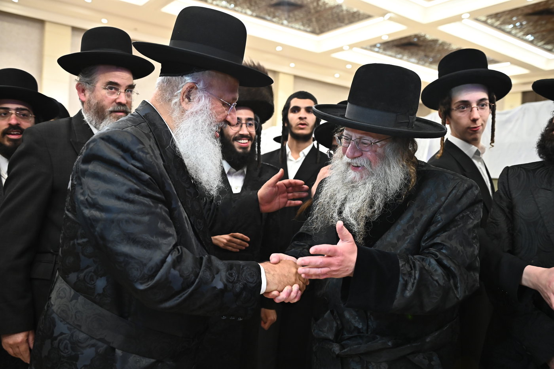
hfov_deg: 58.7
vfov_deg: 41.1
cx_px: 277
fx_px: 492
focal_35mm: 32
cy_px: 184
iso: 2500
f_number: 3.5
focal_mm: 32
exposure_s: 1/200
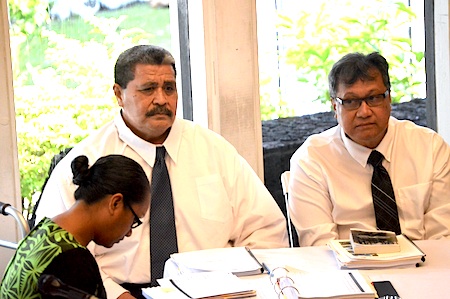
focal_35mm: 300
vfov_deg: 4.6
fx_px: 3746
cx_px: 225
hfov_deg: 6.9
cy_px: 150
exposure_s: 1/500
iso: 3200
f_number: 5.6
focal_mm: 200
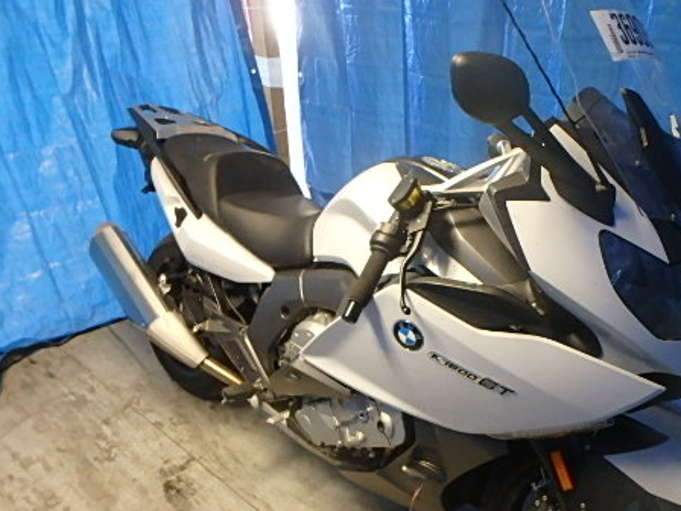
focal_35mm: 30
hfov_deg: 58.7
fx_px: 590
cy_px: 319
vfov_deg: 46.4
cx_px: 448
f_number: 3.5
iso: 800
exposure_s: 1/30
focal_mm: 3.7
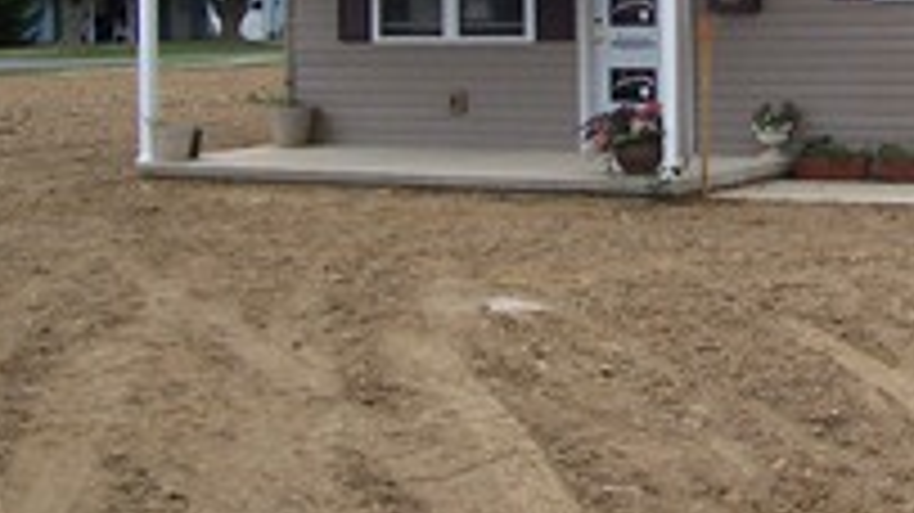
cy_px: -68
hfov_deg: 23.1
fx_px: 2156
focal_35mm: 89
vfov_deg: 13.3
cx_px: 882
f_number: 5.6
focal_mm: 5.6
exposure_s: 1/250
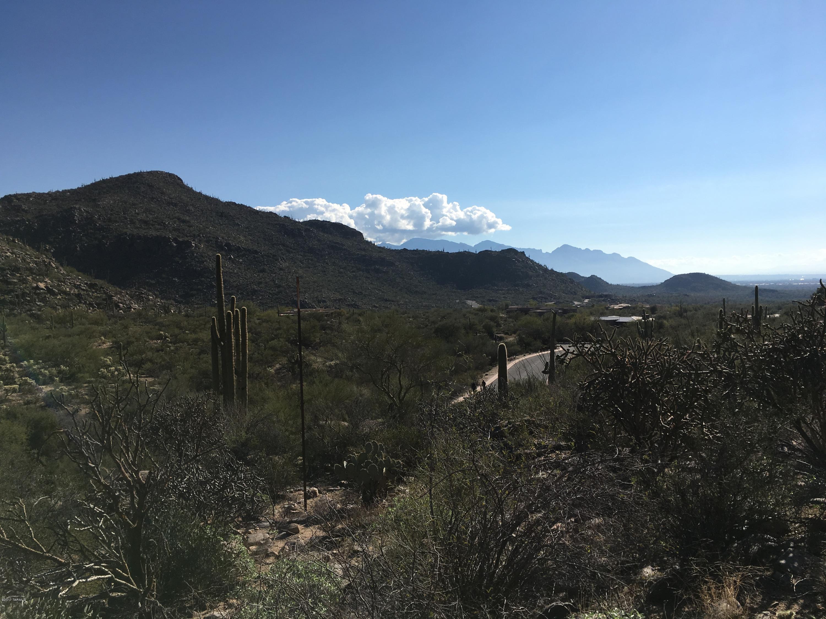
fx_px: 692
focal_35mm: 29
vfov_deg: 48.2
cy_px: 310
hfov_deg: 61.7
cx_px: 413
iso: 25
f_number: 2.2
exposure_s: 1/3497
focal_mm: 4.15
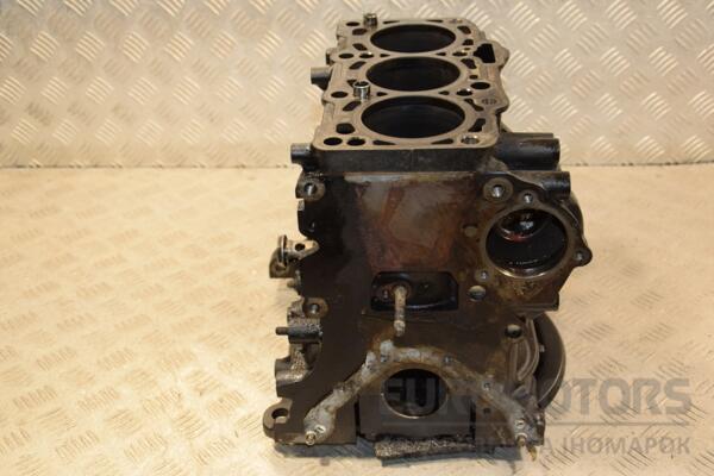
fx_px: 892
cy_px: 238
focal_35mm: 45
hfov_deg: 43.6
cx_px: 357
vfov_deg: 29.9
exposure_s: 1/125
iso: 800
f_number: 5
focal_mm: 30
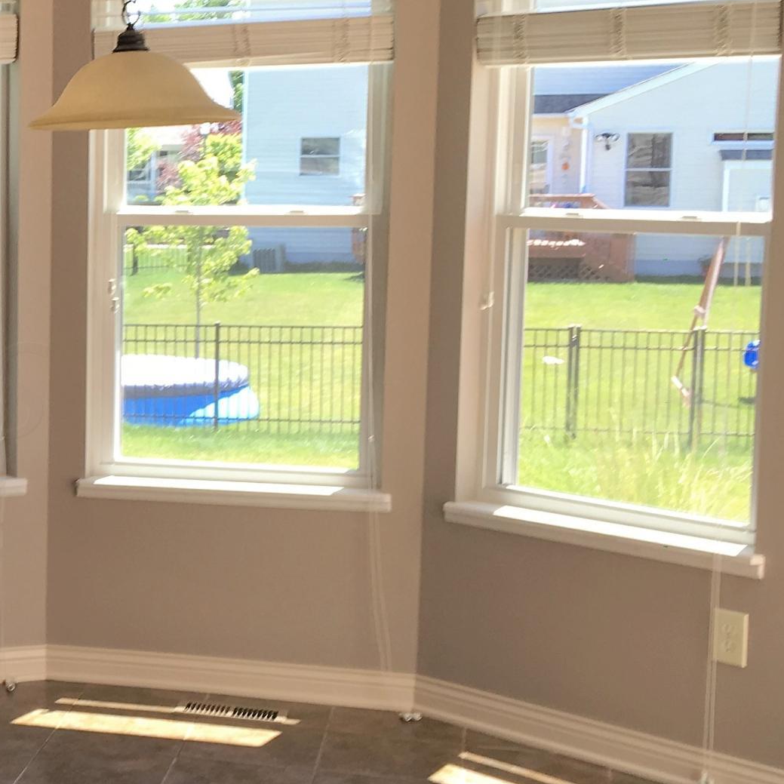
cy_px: 390
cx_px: -178
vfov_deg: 23.4
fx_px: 1896
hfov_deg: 21.5
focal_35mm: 74
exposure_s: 1/123
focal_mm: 4.15
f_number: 2.2
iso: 25
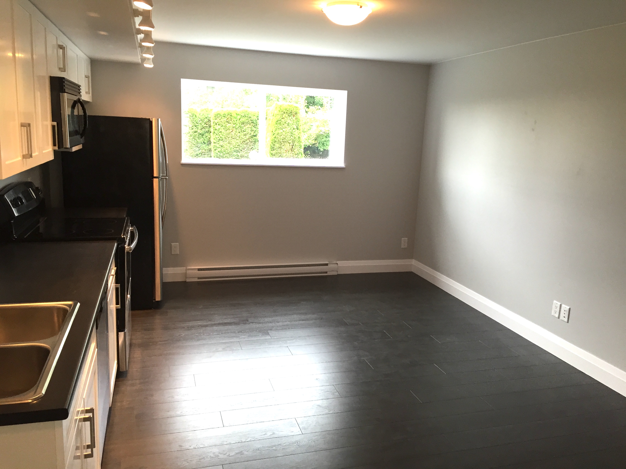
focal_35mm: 29
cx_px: 313
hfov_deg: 61.7
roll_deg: -2.2
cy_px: 234
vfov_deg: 48.2
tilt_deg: -11.5
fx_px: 524
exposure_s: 1/30
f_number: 2.2
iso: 40
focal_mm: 4.15
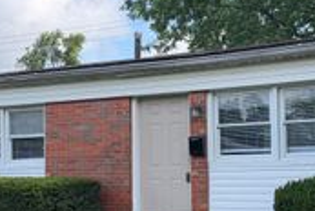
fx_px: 631
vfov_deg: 18.9
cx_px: 177
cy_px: 139
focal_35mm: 72
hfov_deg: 28.0
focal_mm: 6.76
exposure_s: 1/2525
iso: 100
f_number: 1.78
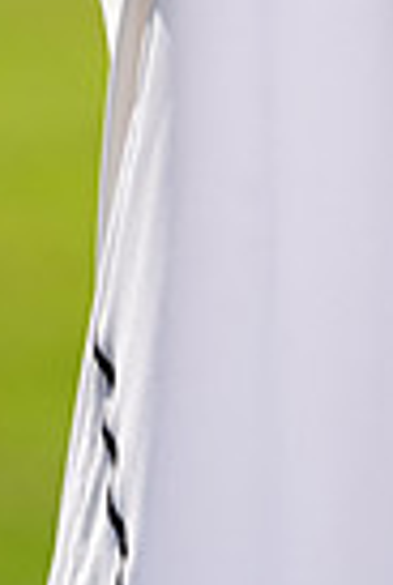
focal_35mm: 1549
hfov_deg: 0.9
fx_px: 25236
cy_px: -453
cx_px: 698
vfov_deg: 1.3
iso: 64
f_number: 7.1
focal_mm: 367
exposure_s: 1/200
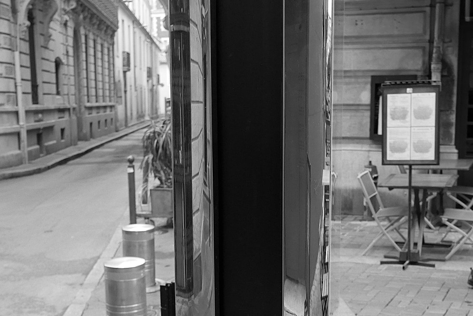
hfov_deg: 39.5
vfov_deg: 26.9
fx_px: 658
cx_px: 263
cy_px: 214
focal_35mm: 50
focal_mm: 15.4
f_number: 3.5
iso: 800
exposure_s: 1/250
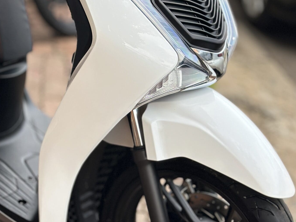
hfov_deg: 21.8
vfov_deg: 16.4
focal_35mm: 90
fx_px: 770
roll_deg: -6.7
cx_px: 140
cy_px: 108
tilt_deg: -22.5
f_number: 1.78
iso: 80
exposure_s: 1/1107
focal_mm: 6.86
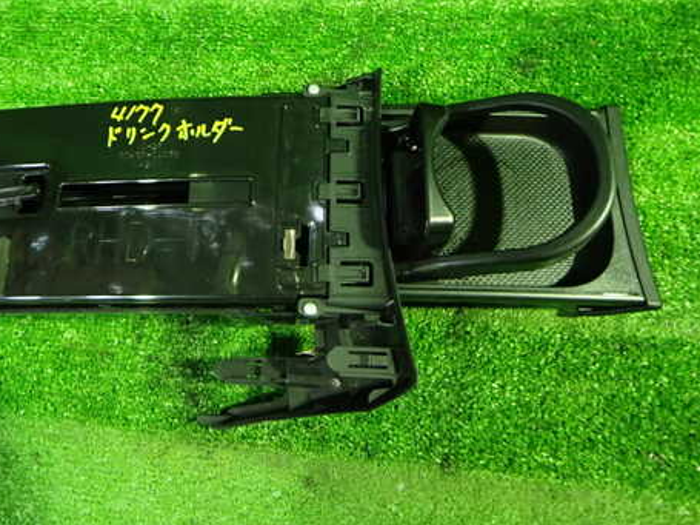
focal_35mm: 33
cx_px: 289
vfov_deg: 42.8
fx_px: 667
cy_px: 222
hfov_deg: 55.1
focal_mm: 4.5
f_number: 2
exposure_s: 1/25
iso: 800
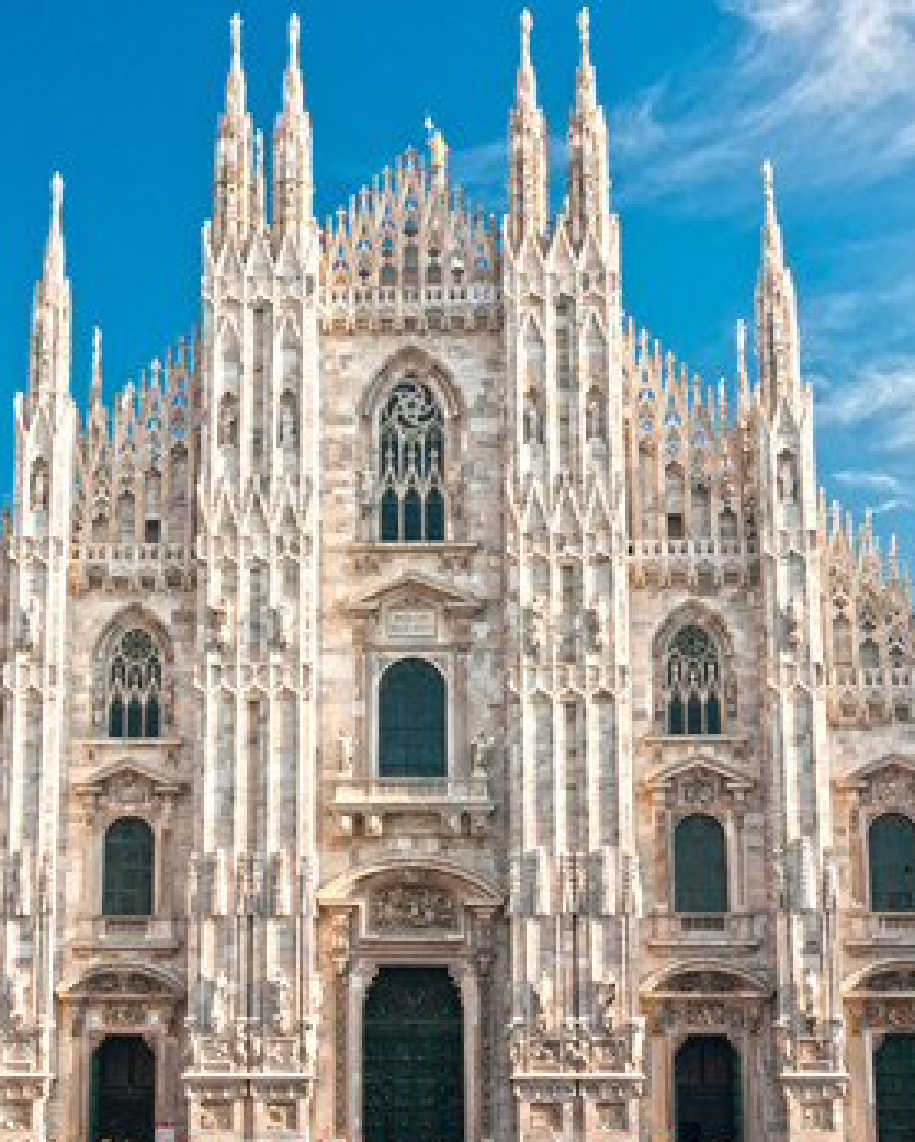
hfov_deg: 28.1
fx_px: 1826
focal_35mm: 54
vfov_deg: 34.7
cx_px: 436
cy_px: 573
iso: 200
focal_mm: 24
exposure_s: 1/45
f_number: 13
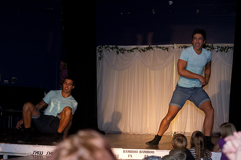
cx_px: 120
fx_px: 501
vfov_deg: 18.1
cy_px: 80
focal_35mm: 75
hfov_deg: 27.0
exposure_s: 1/180
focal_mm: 50
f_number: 2.8
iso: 640
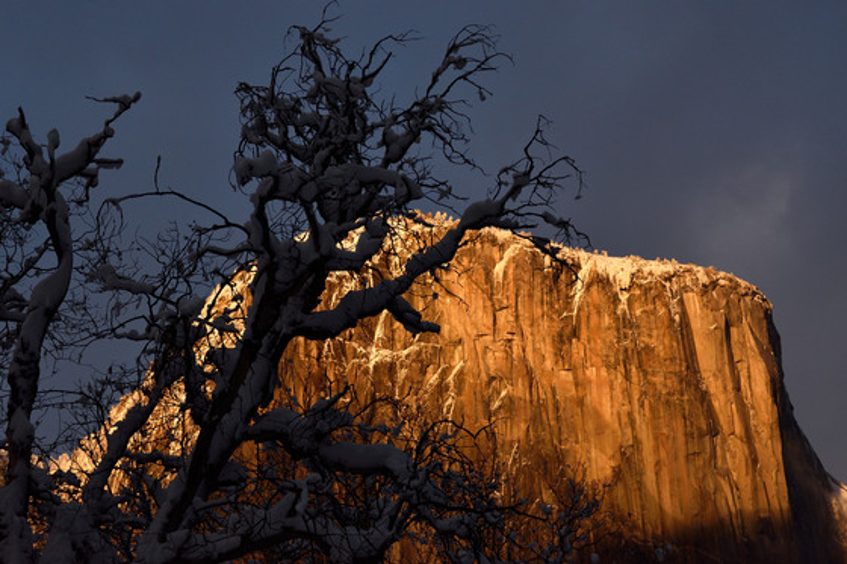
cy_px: 282
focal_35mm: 78
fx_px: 1835
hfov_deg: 26.0
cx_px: 424
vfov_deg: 17.5
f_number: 8
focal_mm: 52
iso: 400
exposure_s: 1/800
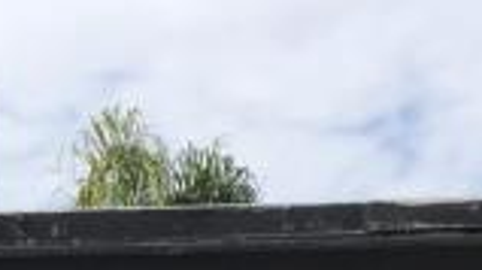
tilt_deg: -4.9
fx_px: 2604
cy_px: 1034
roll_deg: +0.9
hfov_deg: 10.3
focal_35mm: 204
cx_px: -167
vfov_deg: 5.3
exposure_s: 1/1163
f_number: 2.2
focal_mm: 4.15
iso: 32
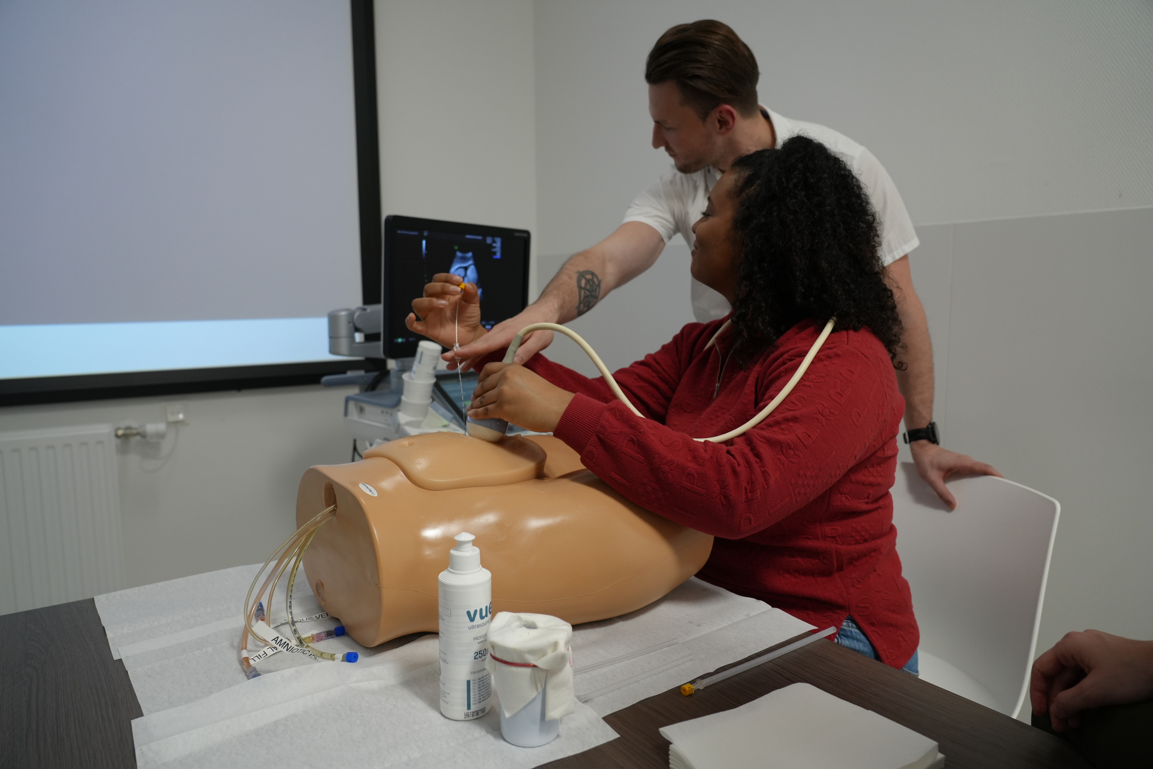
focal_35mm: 24
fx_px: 769
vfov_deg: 53.1
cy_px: 384
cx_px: 576
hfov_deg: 73.7
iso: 1250
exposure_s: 1/160
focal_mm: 24
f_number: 4
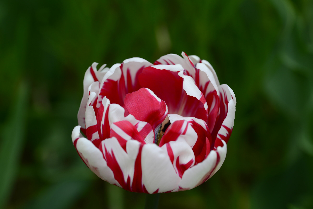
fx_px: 913
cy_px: 104
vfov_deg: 13.1
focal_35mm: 105
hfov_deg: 19.4
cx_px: 156
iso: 400
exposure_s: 1/640
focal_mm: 105
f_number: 8
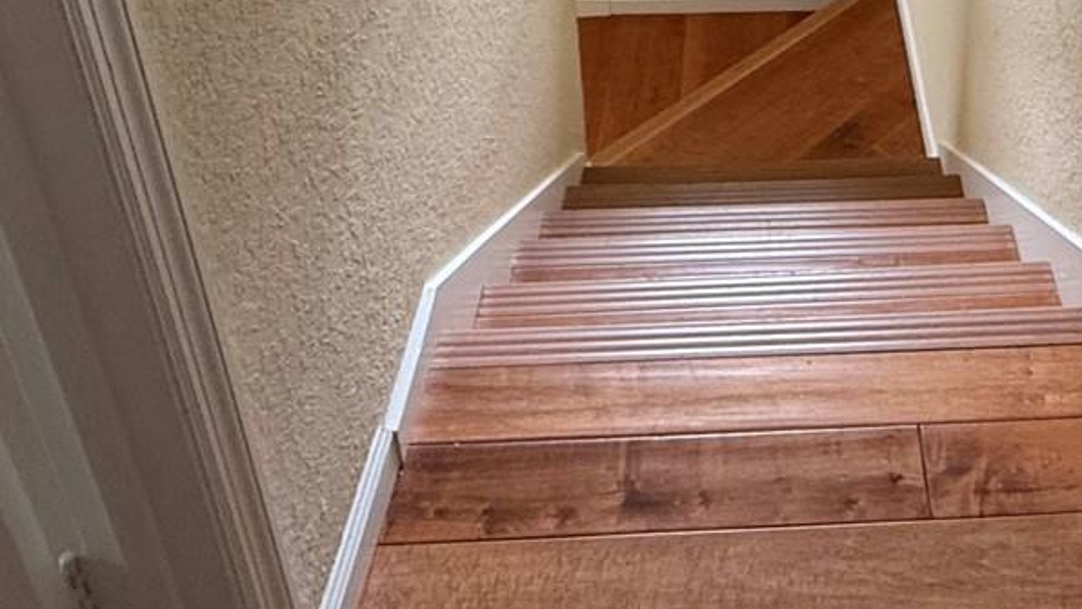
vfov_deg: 24.1
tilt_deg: -22.3
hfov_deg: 47.3
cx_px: 829
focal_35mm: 41
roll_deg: -0.4
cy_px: -255
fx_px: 1177
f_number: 2.2
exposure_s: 1/120
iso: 250
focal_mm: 2.22
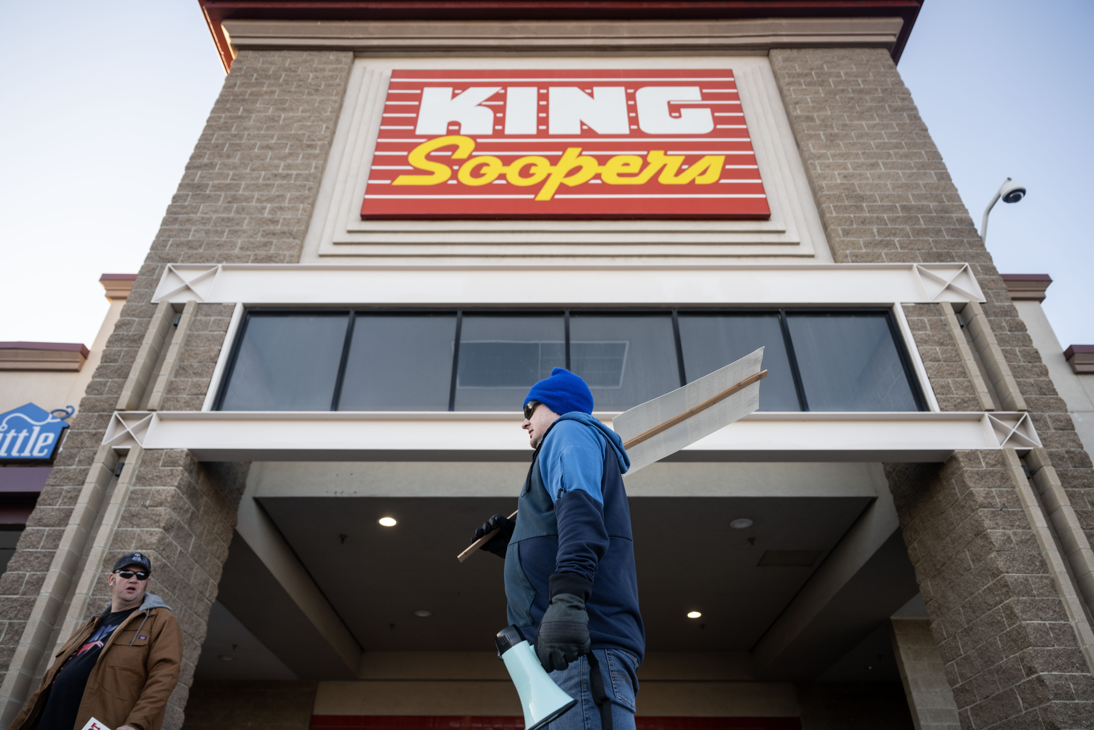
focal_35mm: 24
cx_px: 547
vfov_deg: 53.1
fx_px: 729
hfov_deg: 73.7
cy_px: 365
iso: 100
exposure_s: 1/250
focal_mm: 24
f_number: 2.8
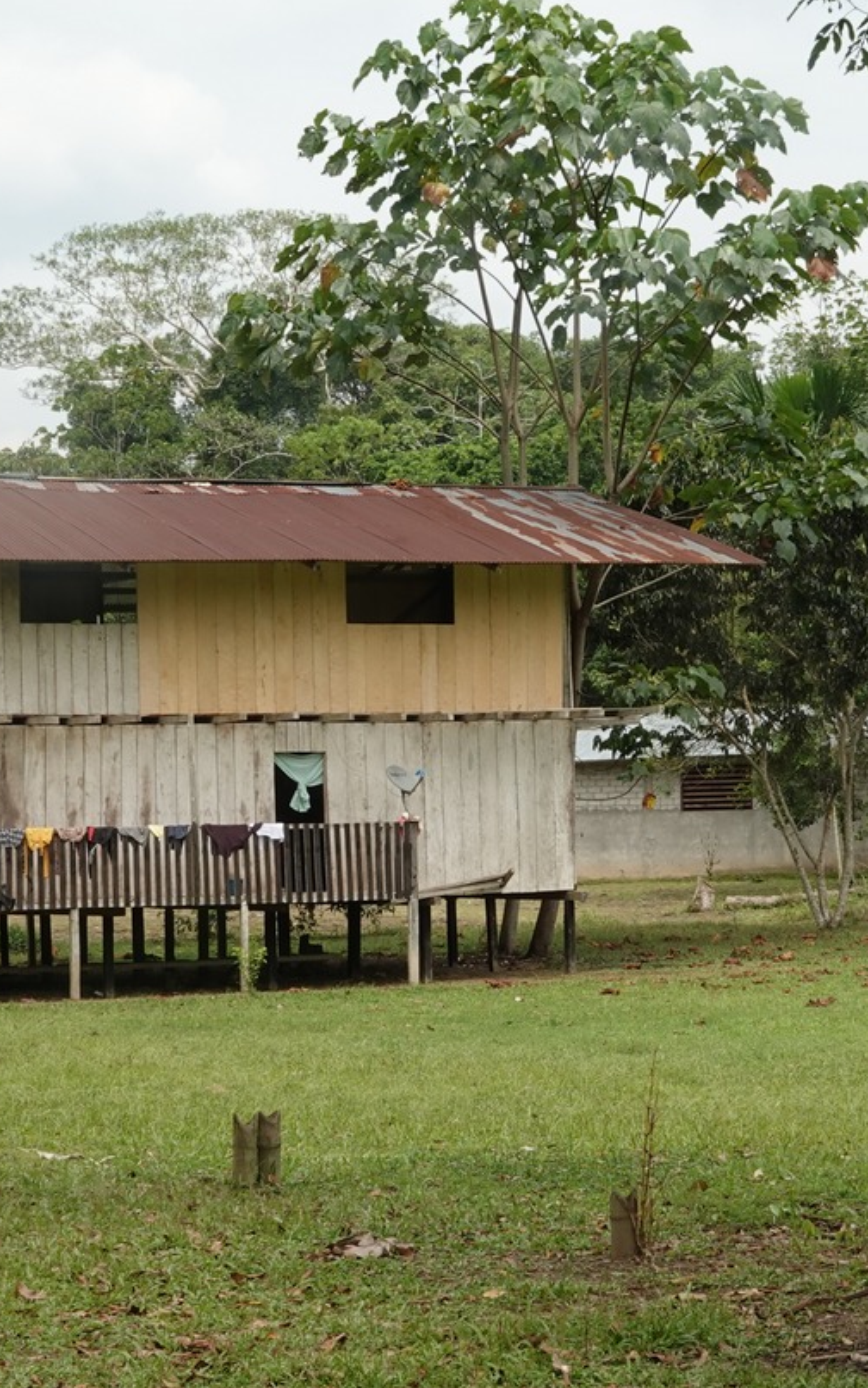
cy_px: 791
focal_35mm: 89
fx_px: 3367
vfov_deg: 23.3
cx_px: 525
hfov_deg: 14.7
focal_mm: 16.31
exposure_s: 1/50
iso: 100
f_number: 10
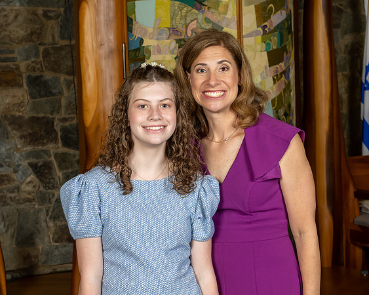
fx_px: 867
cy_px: 140
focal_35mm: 79
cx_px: 171
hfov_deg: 24.0
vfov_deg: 19.3
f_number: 7.1
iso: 640
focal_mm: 45
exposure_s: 1/200
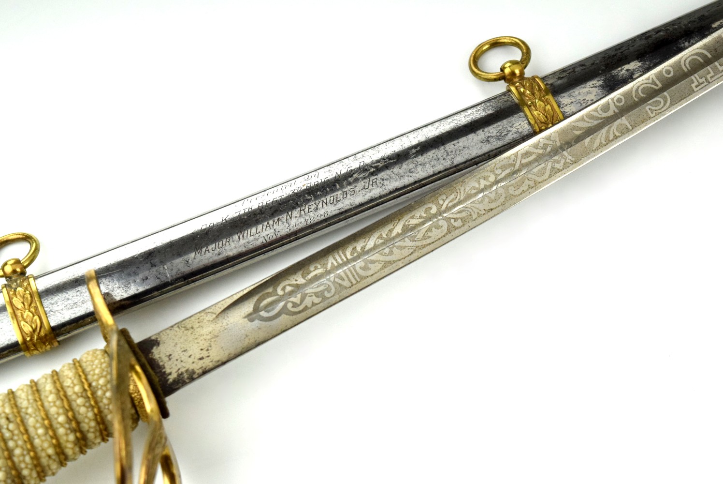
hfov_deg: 24.6
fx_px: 1658
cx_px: 362
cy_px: 242
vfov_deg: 16.6
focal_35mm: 82
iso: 1600
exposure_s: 1/3200
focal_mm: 55
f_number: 5.6
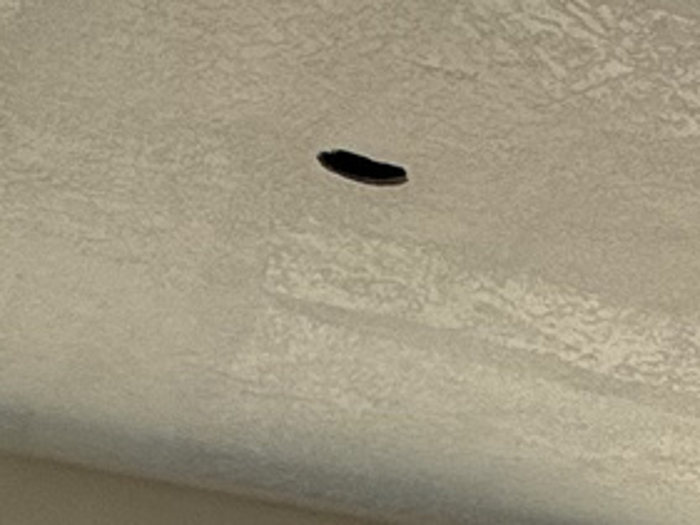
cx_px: 1592
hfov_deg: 14.3
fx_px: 2064
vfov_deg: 11.1
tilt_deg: -5.6
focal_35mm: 102
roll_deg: +0.4
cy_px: 1426
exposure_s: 1/211
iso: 64
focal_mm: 2.22
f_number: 2.2
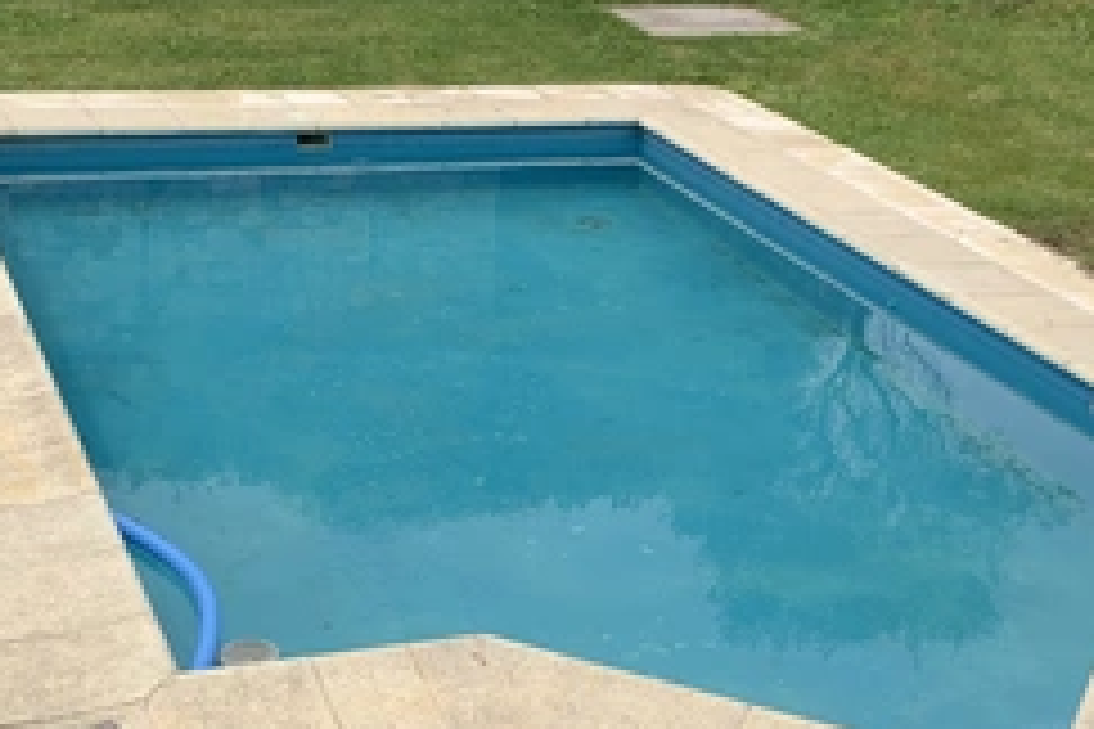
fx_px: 1489
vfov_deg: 27.5
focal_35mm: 49
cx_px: 621
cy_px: 369
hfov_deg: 40.3
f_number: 1.8
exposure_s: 1/3289
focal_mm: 4.25
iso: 25
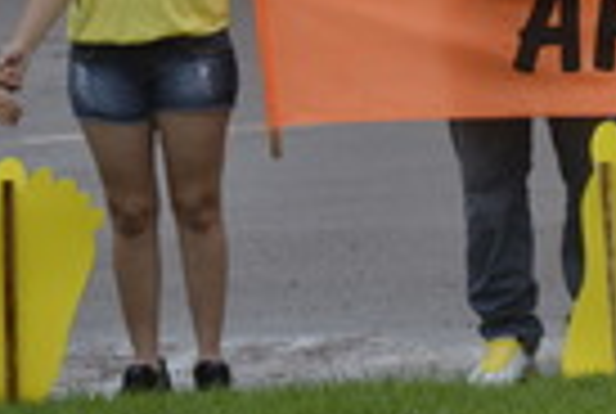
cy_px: -176
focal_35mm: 281
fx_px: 4819
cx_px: 1000
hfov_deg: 7.2
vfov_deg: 4.9
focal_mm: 52
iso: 100
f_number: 5.6
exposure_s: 1/125
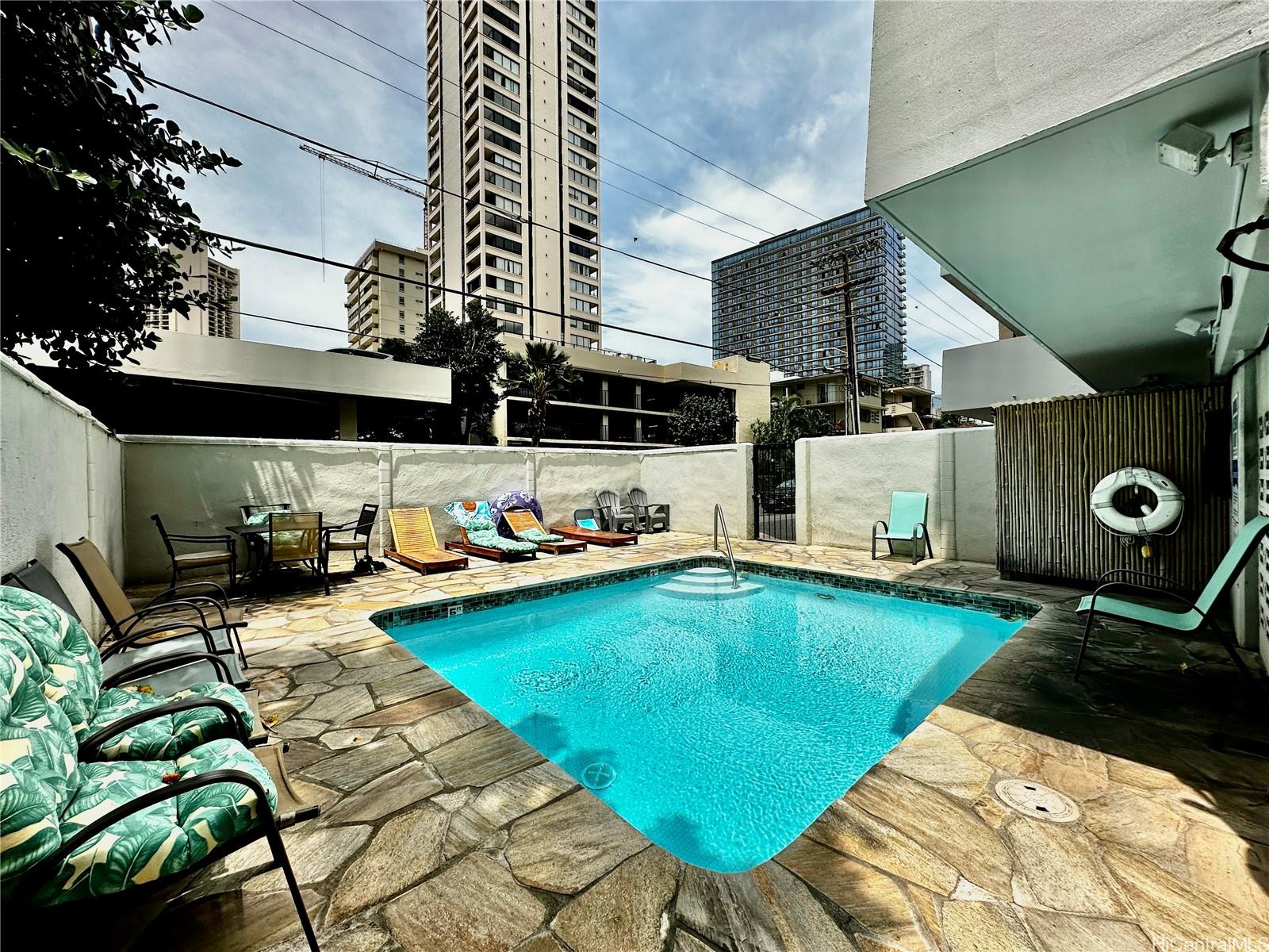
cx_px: 634
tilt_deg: +0.2
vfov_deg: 85.7
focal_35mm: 14
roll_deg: +0.4
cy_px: 476
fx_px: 513
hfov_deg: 102.1
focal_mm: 2.22
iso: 40
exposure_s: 1/2564
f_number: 2.2
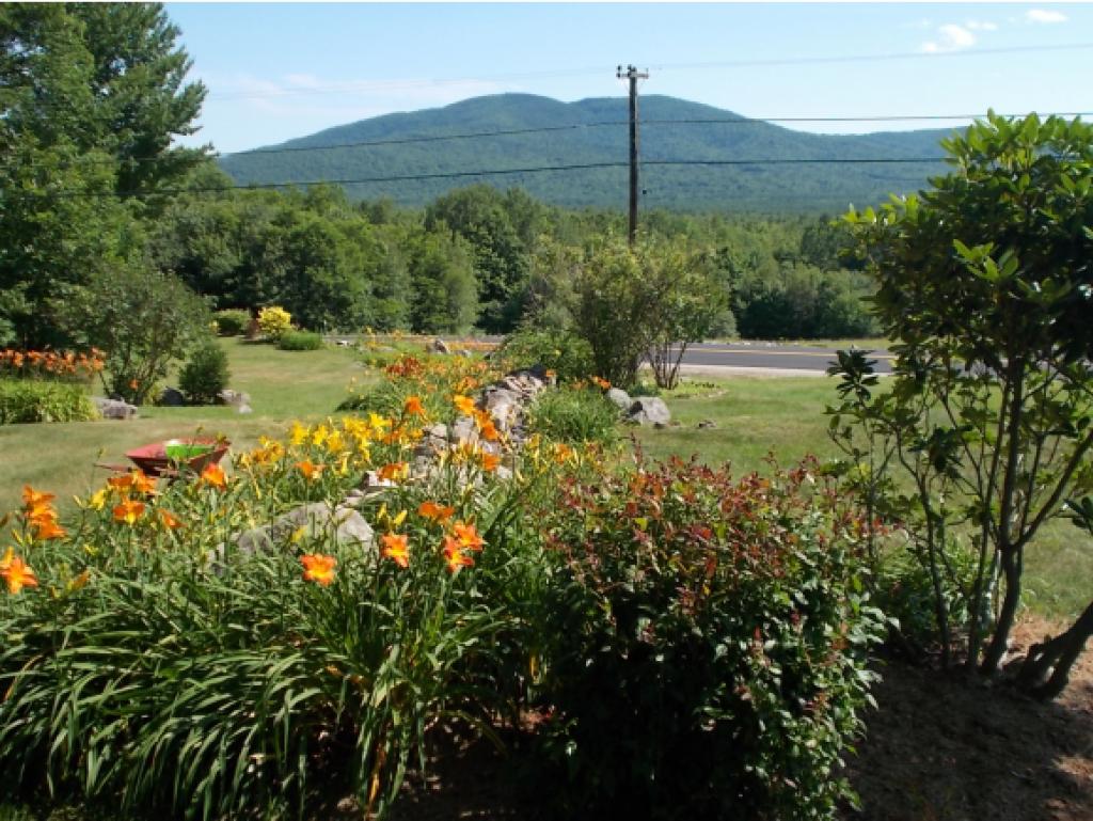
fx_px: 1232
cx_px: 546
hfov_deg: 47.8
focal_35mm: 39
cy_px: 410
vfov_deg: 36.8
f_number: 3.9
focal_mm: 6.9
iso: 80
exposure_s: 1/400
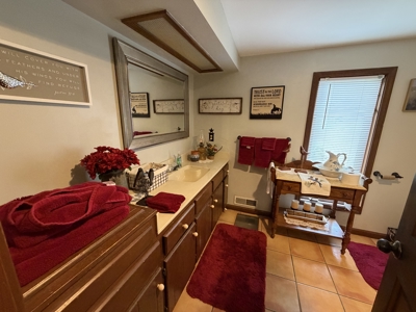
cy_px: 156
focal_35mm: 14
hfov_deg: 102.1
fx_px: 168
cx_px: 208
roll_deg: -0.4
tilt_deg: -12.9
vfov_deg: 85.7
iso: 400
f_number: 2.2
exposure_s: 1/60
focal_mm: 2.22
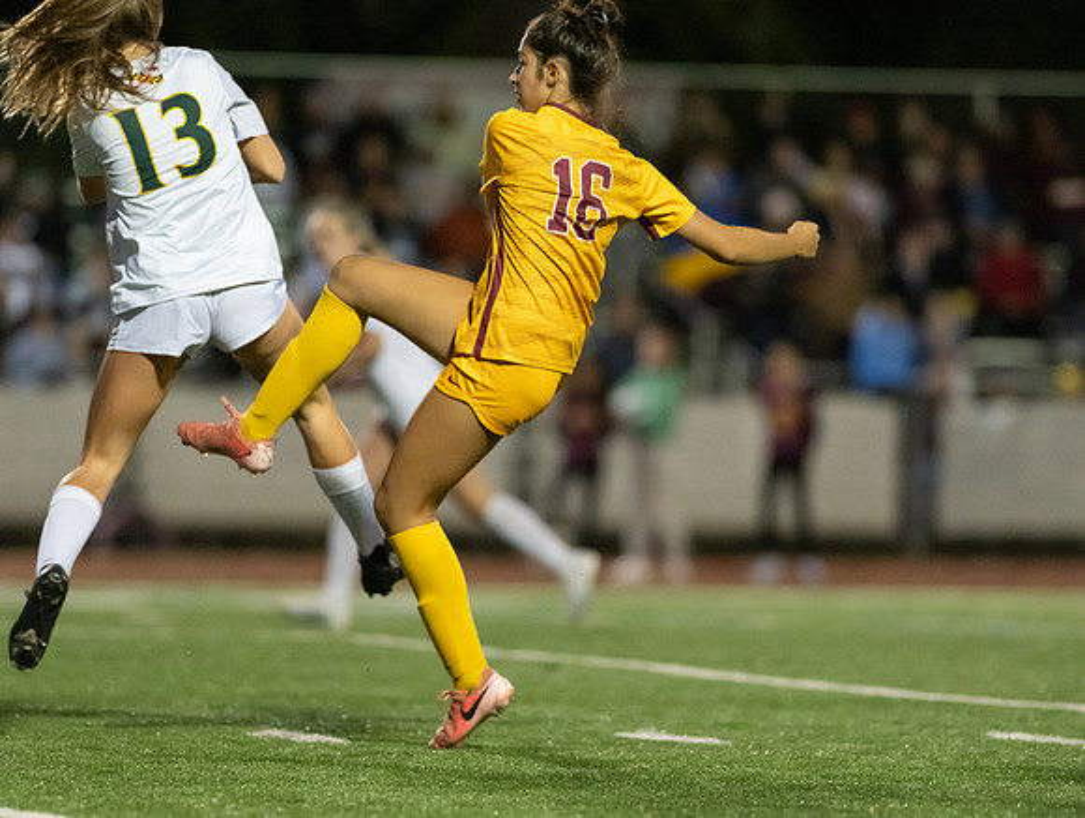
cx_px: 542
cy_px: 409
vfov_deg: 4.5
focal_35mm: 332
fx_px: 10426
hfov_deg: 6.0
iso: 16000
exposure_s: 1/1000
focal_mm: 300
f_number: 2.8
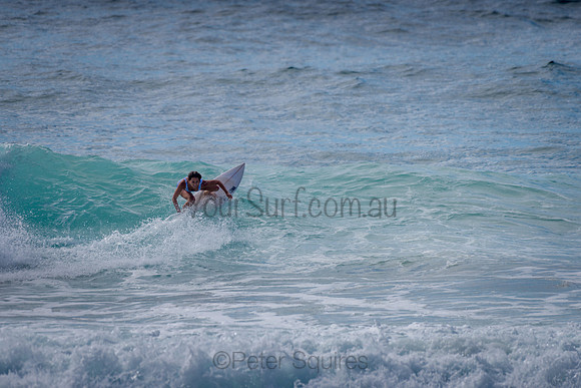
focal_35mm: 613
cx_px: 228
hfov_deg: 3.4
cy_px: 153
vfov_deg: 2.2
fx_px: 9898
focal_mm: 500
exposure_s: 1/2000
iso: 100
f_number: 5.6
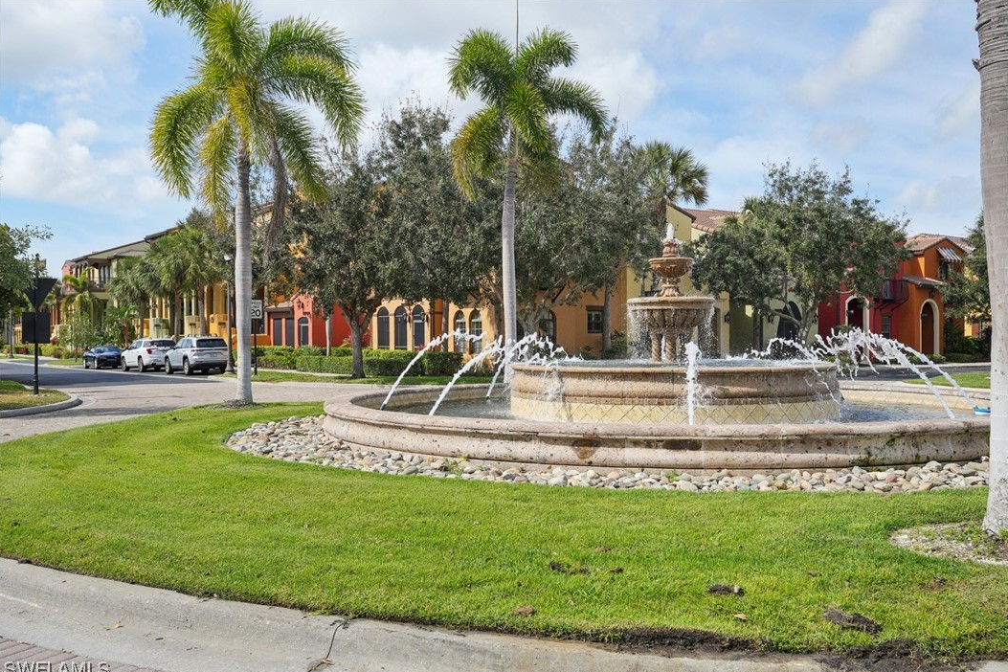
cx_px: 518
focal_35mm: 33
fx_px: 924
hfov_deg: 57.2
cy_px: 343
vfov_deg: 40.0
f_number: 8
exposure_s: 1/1000
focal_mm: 32
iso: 400
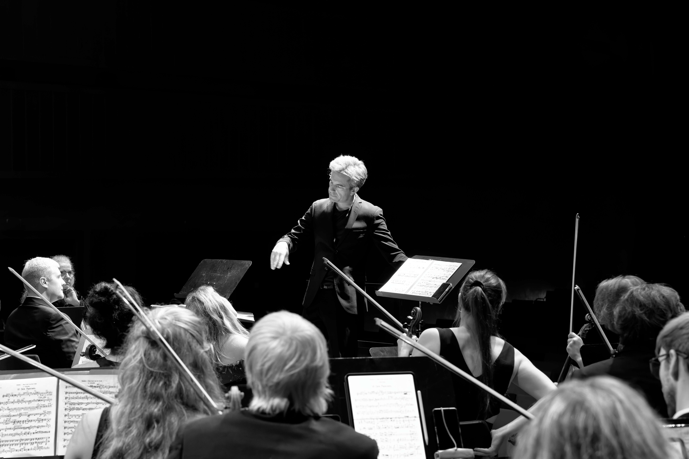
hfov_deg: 28.8
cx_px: 344
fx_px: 1340
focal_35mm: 70
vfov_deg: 19.5
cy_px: 230
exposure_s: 1/100
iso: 6400
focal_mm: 70
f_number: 7.1
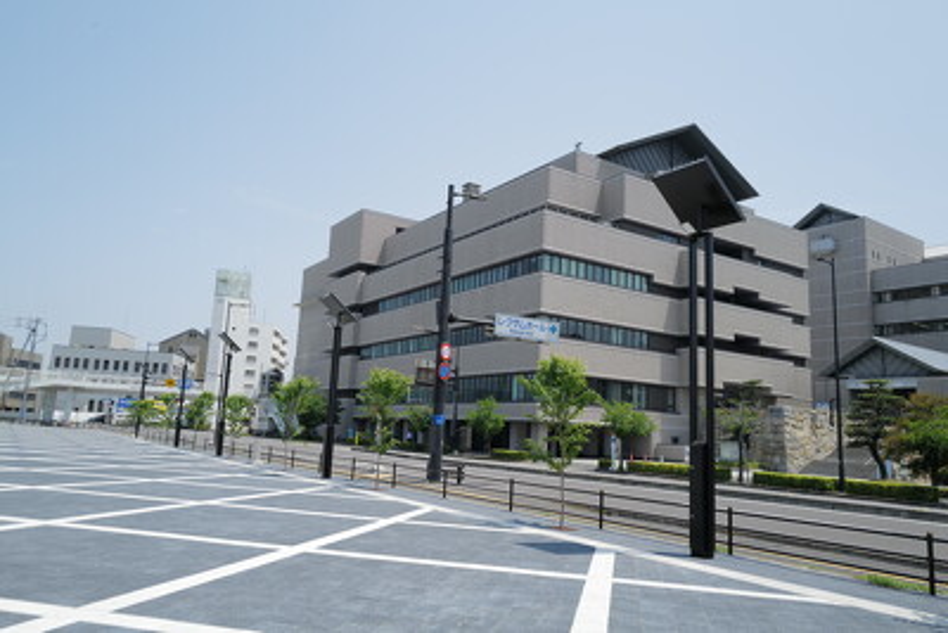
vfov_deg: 46.4
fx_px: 738
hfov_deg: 65.5
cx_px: 474
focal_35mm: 28
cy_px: 316
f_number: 6.3
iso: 400
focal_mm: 28
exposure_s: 1/1250
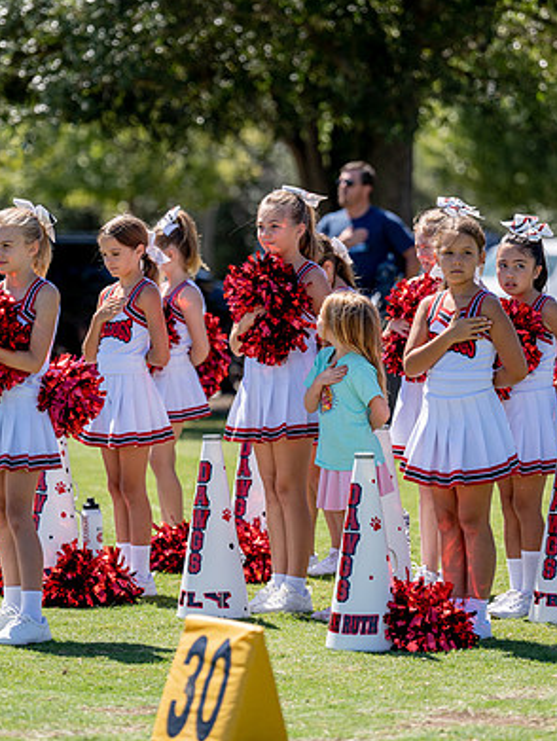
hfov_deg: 6.7
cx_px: 248
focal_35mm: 221
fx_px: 4734
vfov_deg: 8.9
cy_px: 354
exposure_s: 1/1250
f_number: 2.8
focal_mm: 144
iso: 100
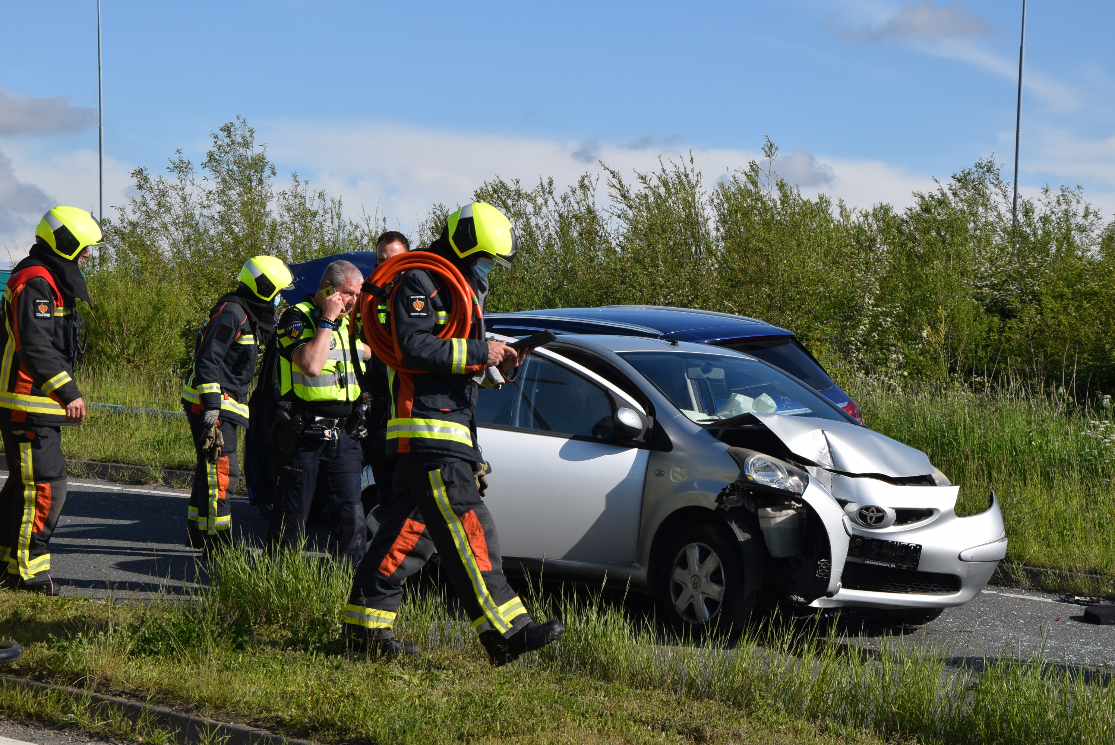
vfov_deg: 15.7
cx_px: 558
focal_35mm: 87
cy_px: 372
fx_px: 2697
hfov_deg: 23.4
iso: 200
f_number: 11
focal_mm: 58
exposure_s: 1/500
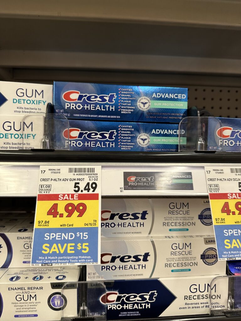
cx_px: 120
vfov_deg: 71.6
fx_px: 223
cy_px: 160
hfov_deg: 56.8
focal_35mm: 24
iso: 200
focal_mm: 6.86
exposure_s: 1/61
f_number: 1.78
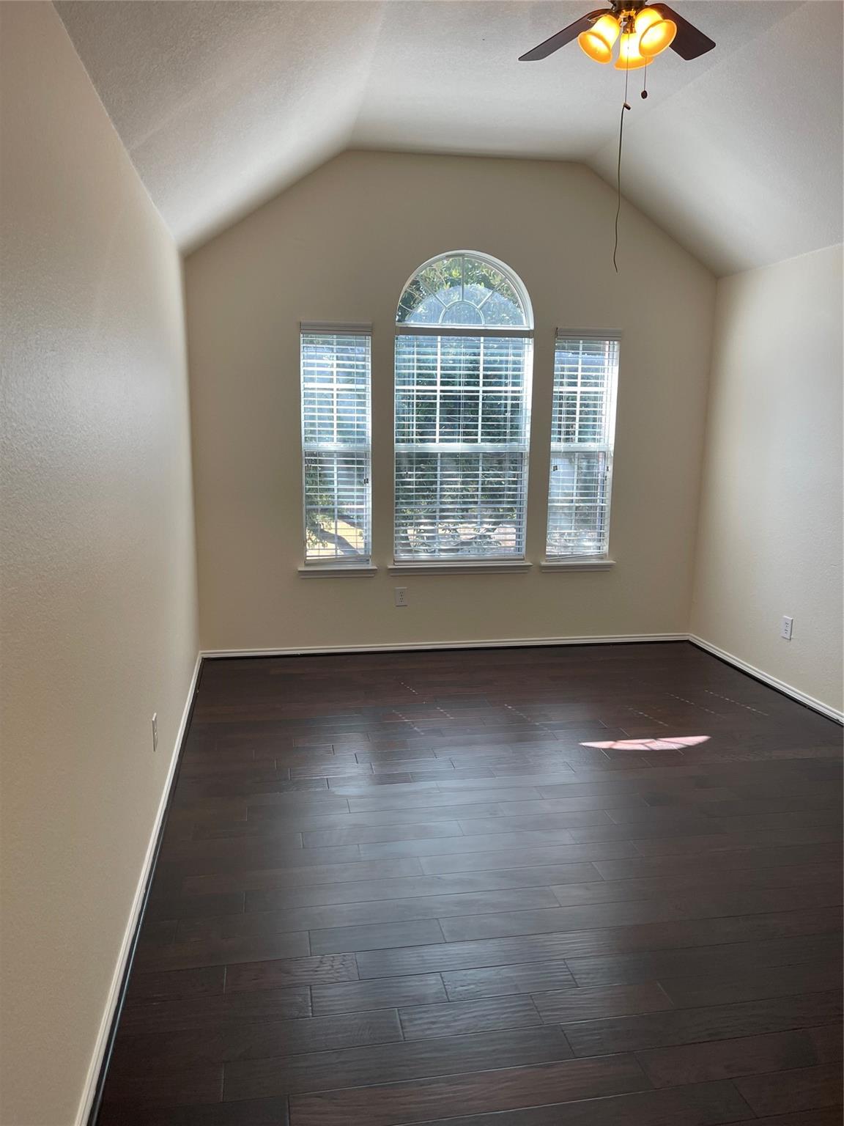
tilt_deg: -9.3
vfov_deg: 69.4
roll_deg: +0.7
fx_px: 813
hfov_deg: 54.9
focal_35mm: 25
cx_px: 422
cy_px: 563
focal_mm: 5.1
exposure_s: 1/120
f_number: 1.6
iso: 64
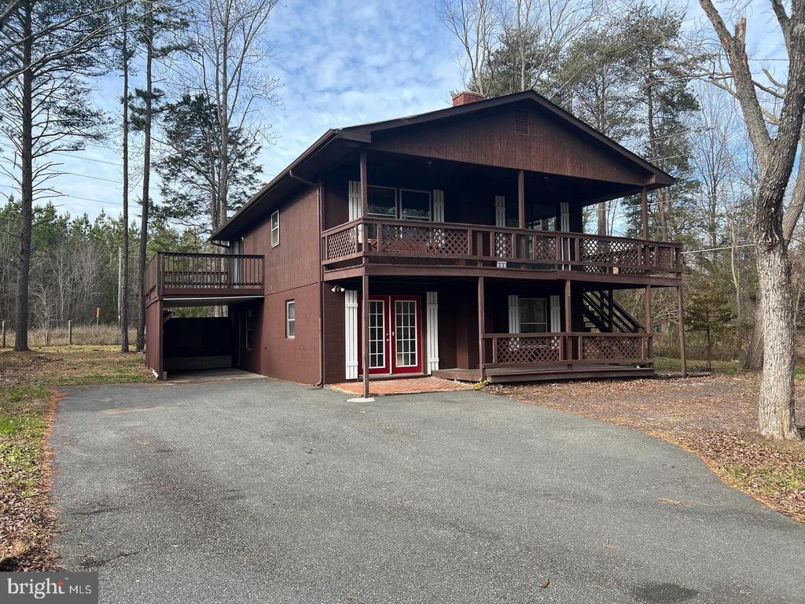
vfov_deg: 53.1
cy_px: 302
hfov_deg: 67.3
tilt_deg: +2.6
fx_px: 605
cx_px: 402
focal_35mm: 26
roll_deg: +1.1
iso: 50
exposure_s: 1/1280
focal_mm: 5.7
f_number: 1.5
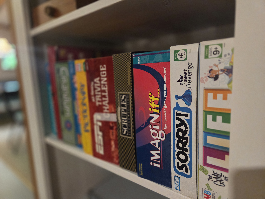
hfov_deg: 73.9
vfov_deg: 58.9
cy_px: 100
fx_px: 176
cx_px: 132
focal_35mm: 23
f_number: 1.8
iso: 2500
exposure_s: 1/120
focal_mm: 5.4
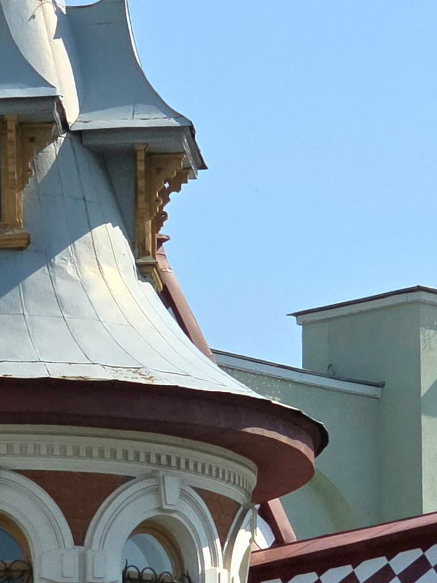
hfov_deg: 6.0
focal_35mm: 246
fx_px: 4143
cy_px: 345
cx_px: 24
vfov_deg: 8.0
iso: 50
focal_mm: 7.9
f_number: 2.4
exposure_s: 1/2500
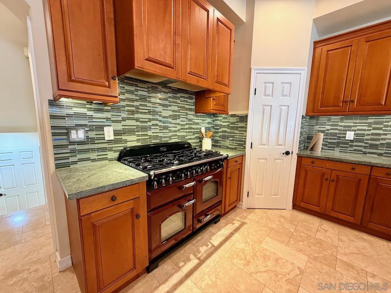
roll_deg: -0.6
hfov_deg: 102.1
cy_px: 146
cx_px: 196
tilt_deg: -8.1
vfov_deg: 85.7
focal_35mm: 14
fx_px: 158
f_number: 2.2
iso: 250
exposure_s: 1/60
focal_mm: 2.22
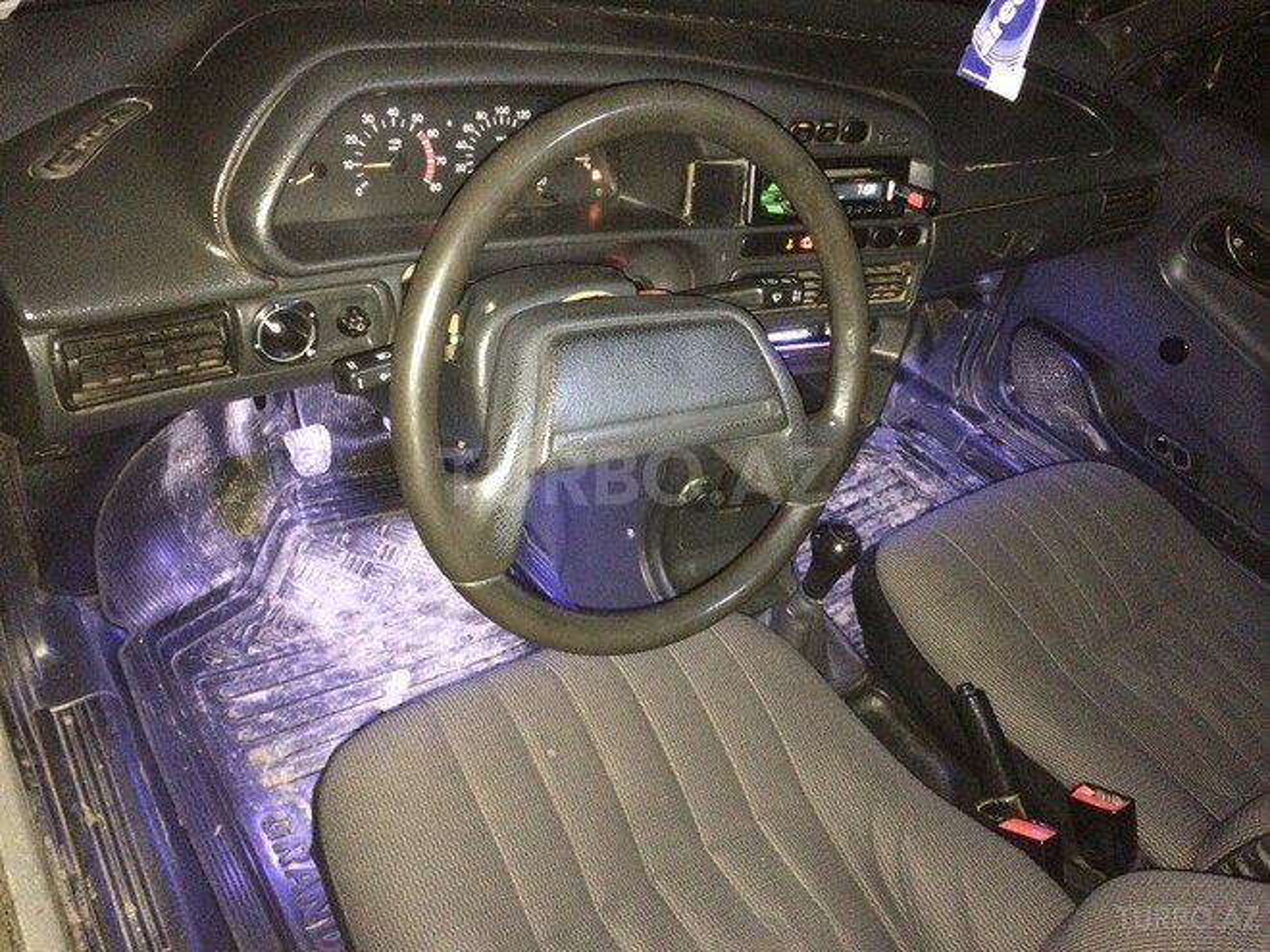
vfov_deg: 48.2
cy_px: 476
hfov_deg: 61.7
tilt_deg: -35.6
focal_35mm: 29
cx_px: 635
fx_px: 1064
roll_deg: -15.9
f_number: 2.2
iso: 640
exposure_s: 1/17
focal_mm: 4.15
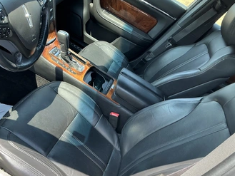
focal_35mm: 34
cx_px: 110
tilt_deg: -32.5
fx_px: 231
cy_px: 101
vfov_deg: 41.7
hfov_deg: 53.9
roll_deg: -33.8
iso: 25
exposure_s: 1/122
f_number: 1.8
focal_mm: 3
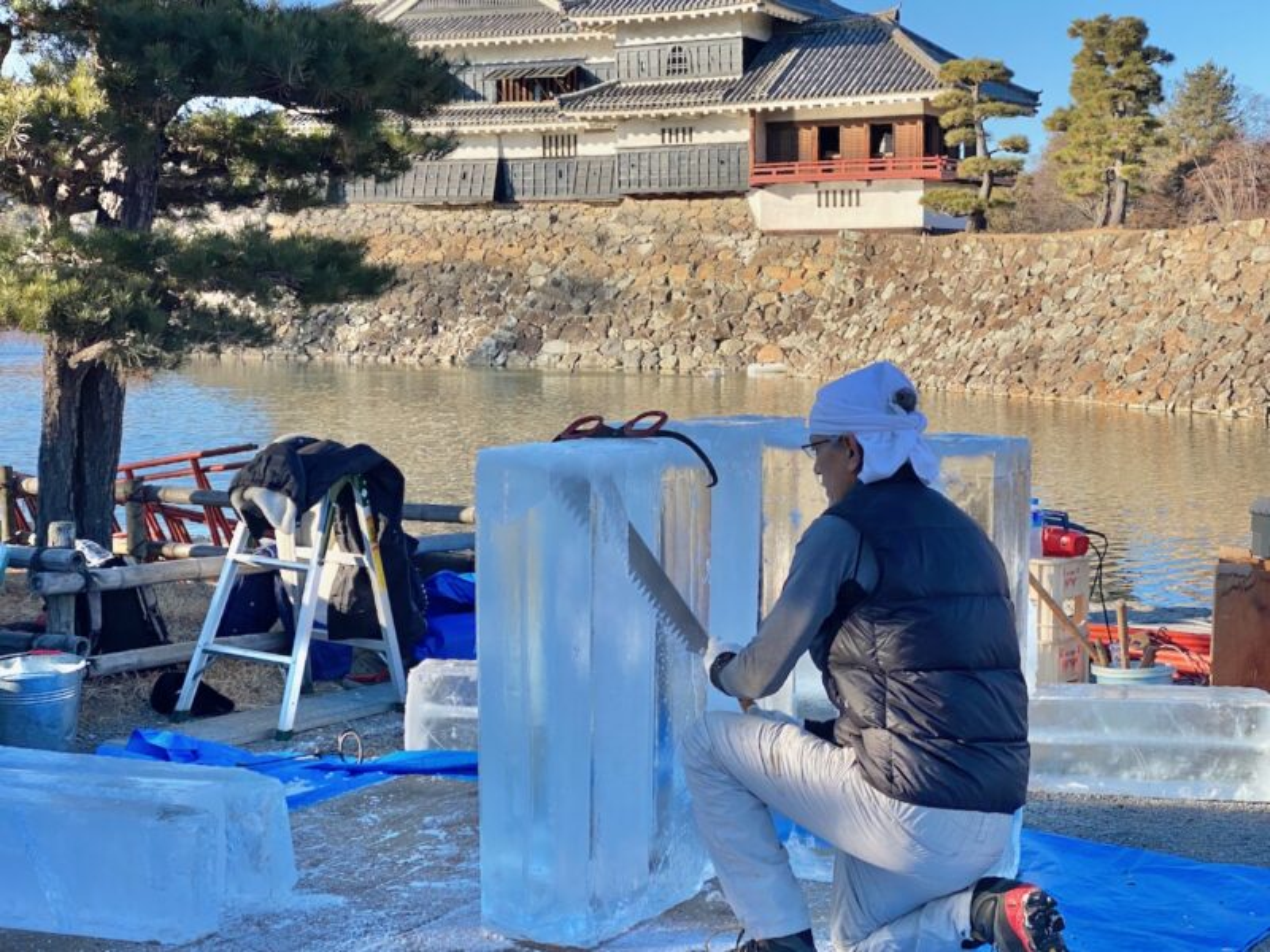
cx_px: 635
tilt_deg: -5.1
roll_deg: +4.1
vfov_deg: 28.0
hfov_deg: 36.8
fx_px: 1908
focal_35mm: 52
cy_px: 476
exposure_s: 1/592
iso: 20
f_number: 2
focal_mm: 6
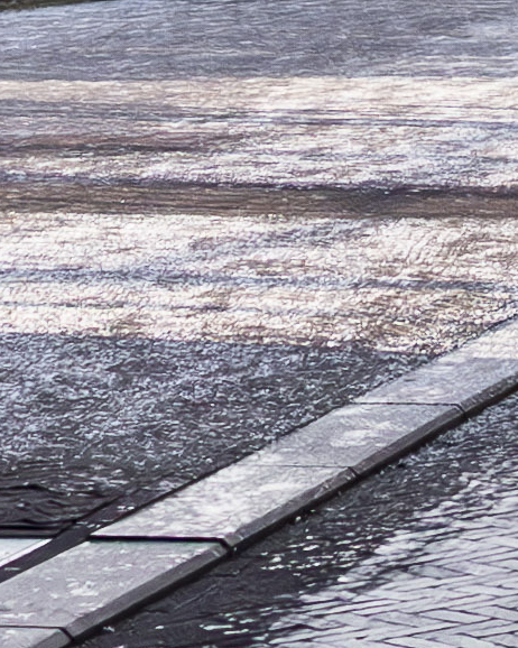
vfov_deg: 7.1
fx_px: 4487
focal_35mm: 234
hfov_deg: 6.2
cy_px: -1509
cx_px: 1474
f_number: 7.1
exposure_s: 1/640
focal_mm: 16
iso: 320
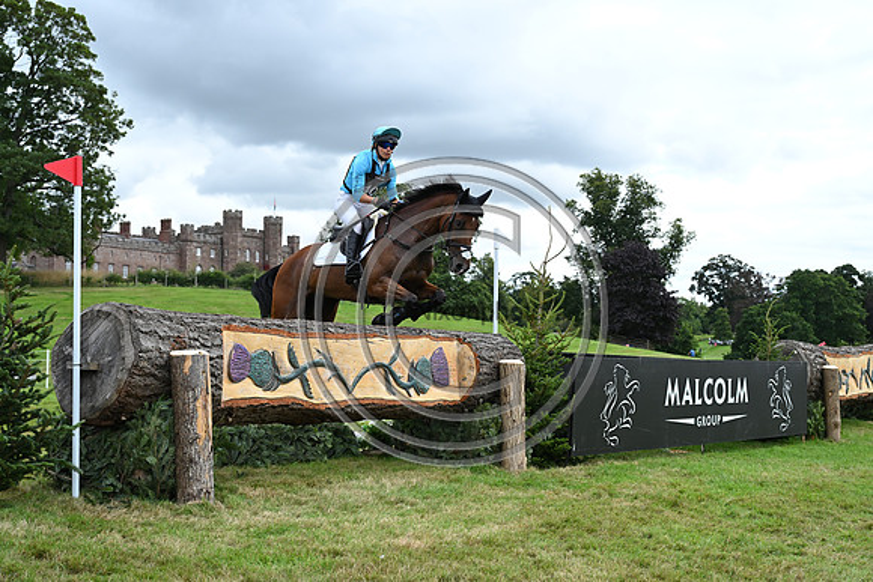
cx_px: 436
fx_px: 1334
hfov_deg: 36.2
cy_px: 291
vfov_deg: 24.6
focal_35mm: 55
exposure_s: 1/1250
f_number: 5.6
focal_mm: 55
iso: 640
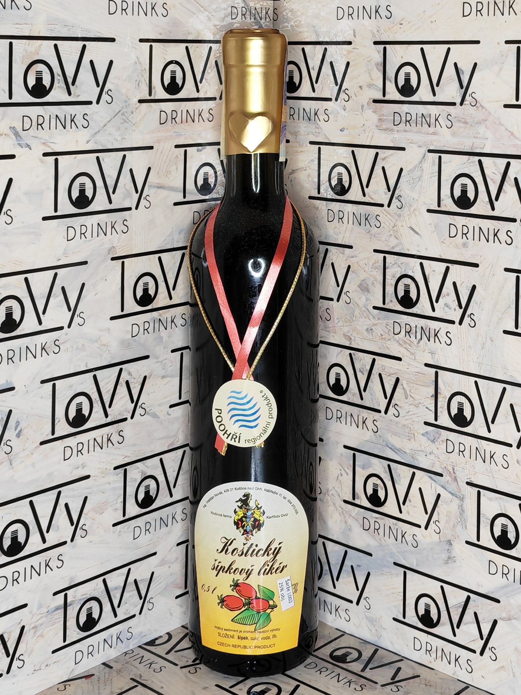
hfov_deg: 51.4
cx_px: 260
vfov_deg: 65.3
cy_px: 348
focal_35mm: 27
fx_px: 542
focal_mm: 5.53
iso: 205
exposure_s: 1/100
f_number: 1.8
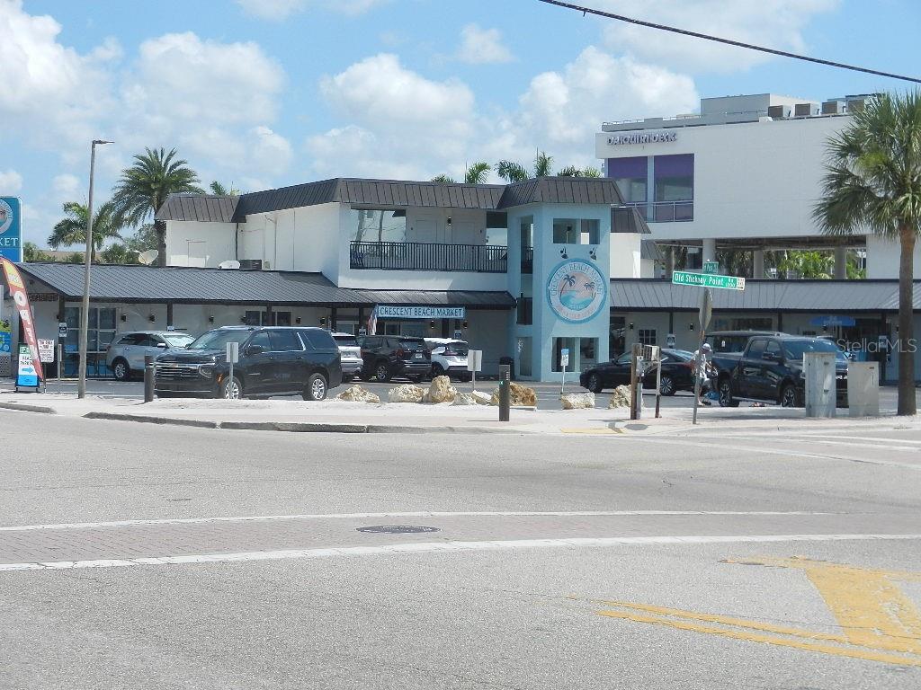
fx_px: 2075
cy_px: 345
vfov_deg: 18.9
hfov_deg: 25.0
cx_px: 460
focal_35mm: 78
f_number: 4.8
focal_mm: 14.1
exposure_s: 1/1000
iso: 160
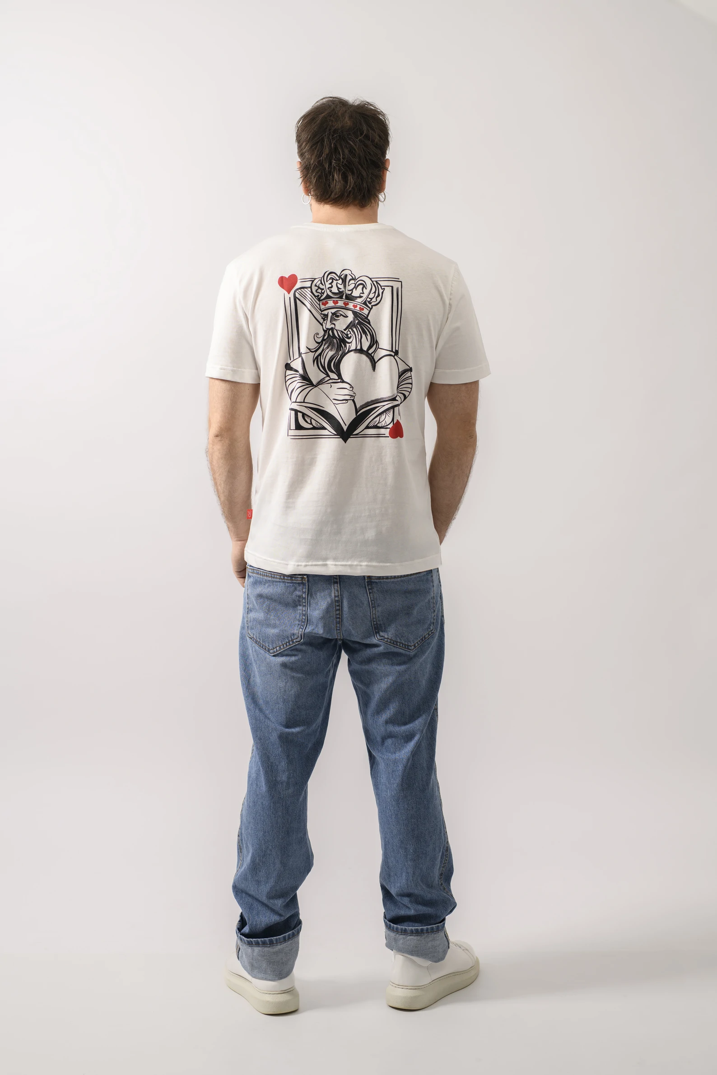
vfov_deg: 39.6
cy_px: 538
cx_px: 358
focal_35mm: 50
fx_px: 1494
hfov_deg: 27.0
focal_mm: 50
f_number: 3.5
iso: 80
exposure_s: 1/250
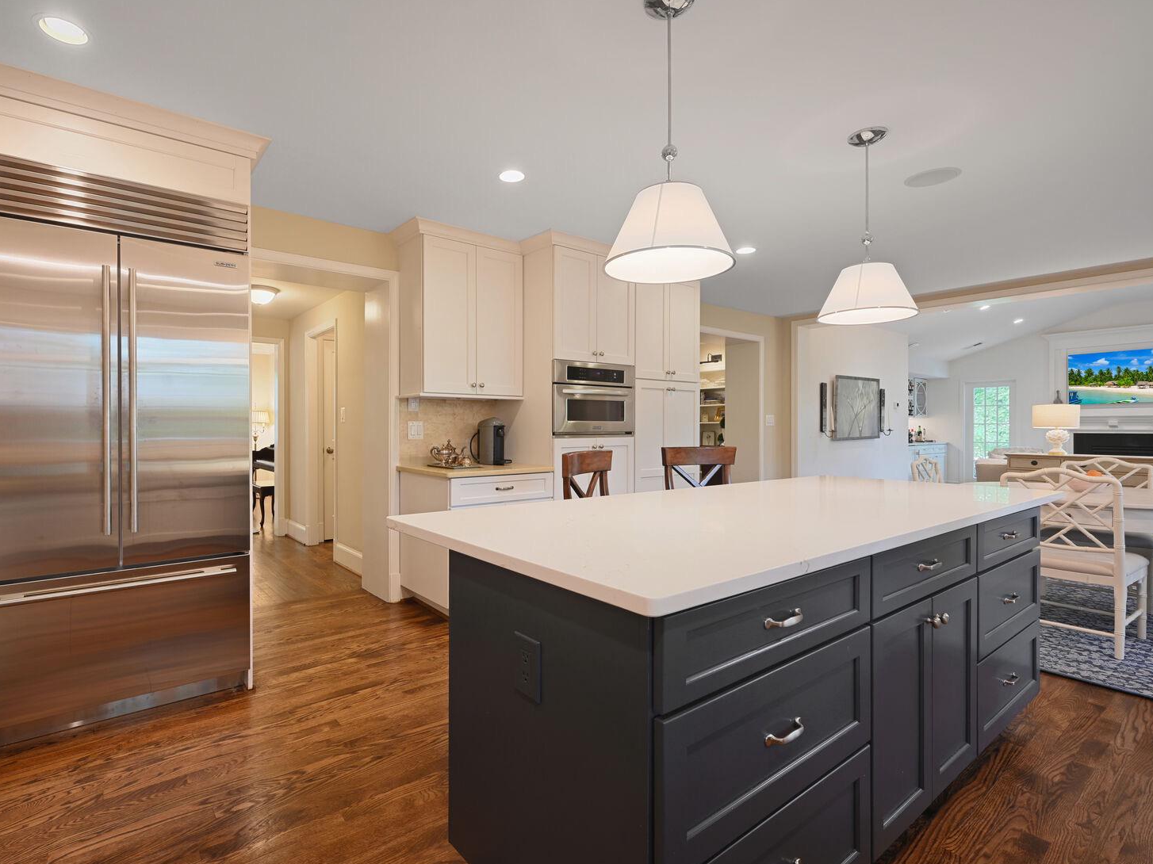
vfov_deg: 78.1
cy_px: 426
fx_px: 533
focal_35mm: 16
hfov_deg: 93.8
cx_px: 491
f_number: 9
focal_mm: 14
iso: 200
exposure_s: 1/8
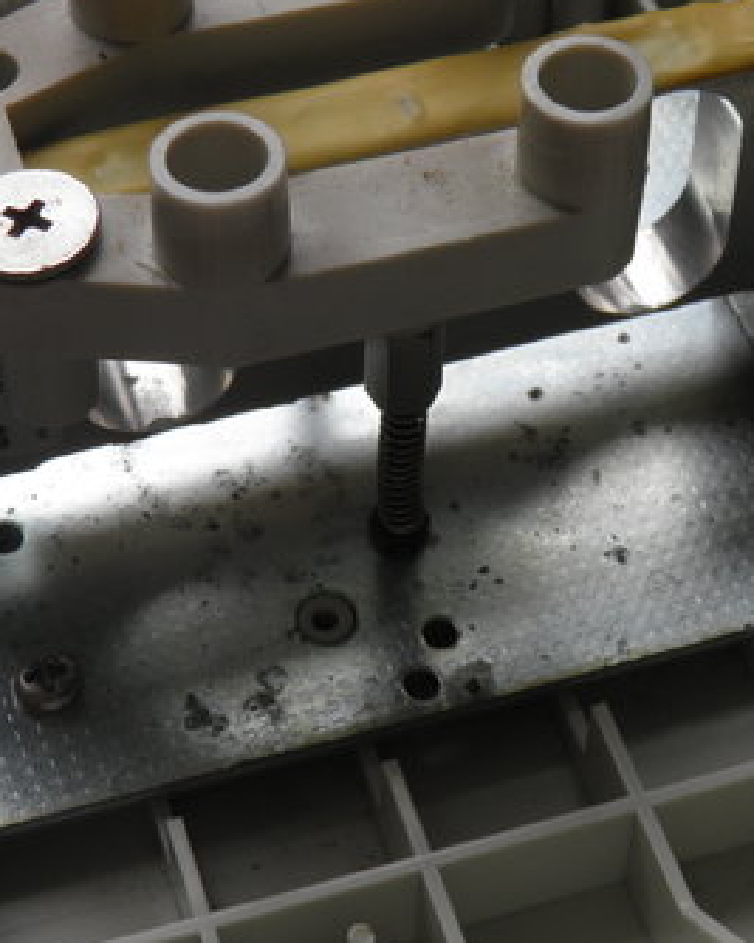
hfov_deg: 17.9
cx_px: 390
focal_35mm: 86
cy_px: 376
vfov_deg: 22.2
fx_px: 2400
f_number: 4.4
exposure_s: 1/80
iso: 50
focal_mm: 8.9
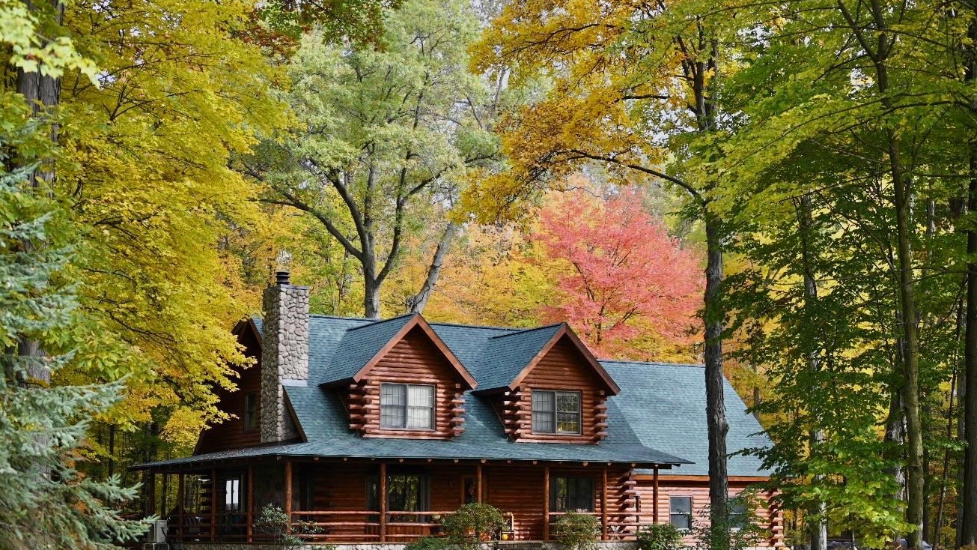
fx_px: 1684
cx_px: 510
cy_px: 299
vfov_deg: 18.5
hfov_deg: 32.4
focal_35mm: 65
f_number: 1.8
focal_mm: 50
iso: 100
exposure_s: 1/640
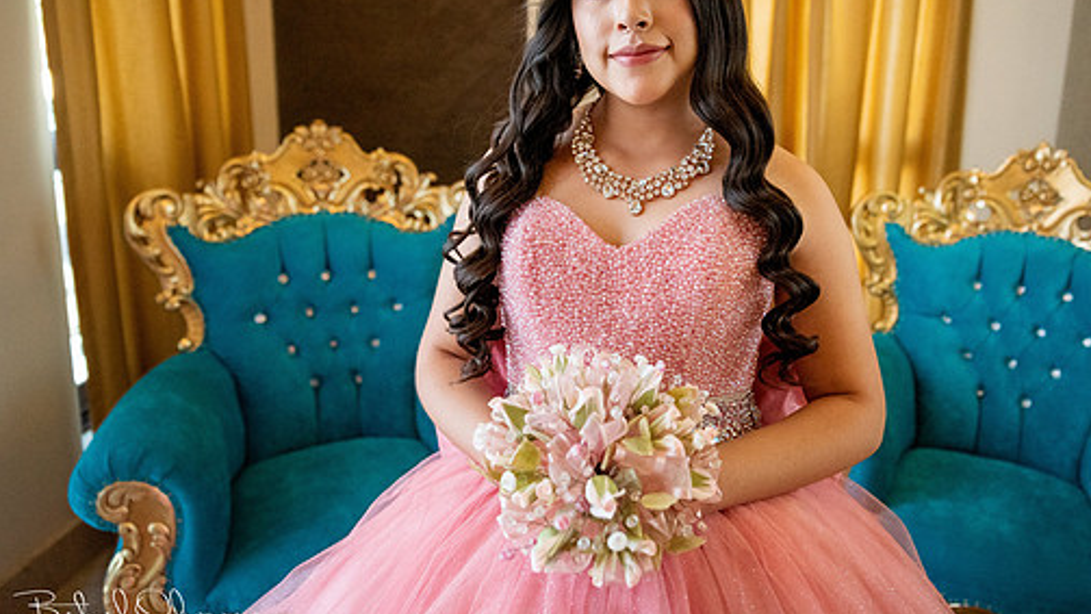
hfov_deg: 65.7
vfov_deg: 40.0
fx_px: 839
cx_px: 627
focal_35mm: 29
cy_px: 238
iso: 4000
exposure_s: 1/500
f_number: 3.2
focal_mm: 24
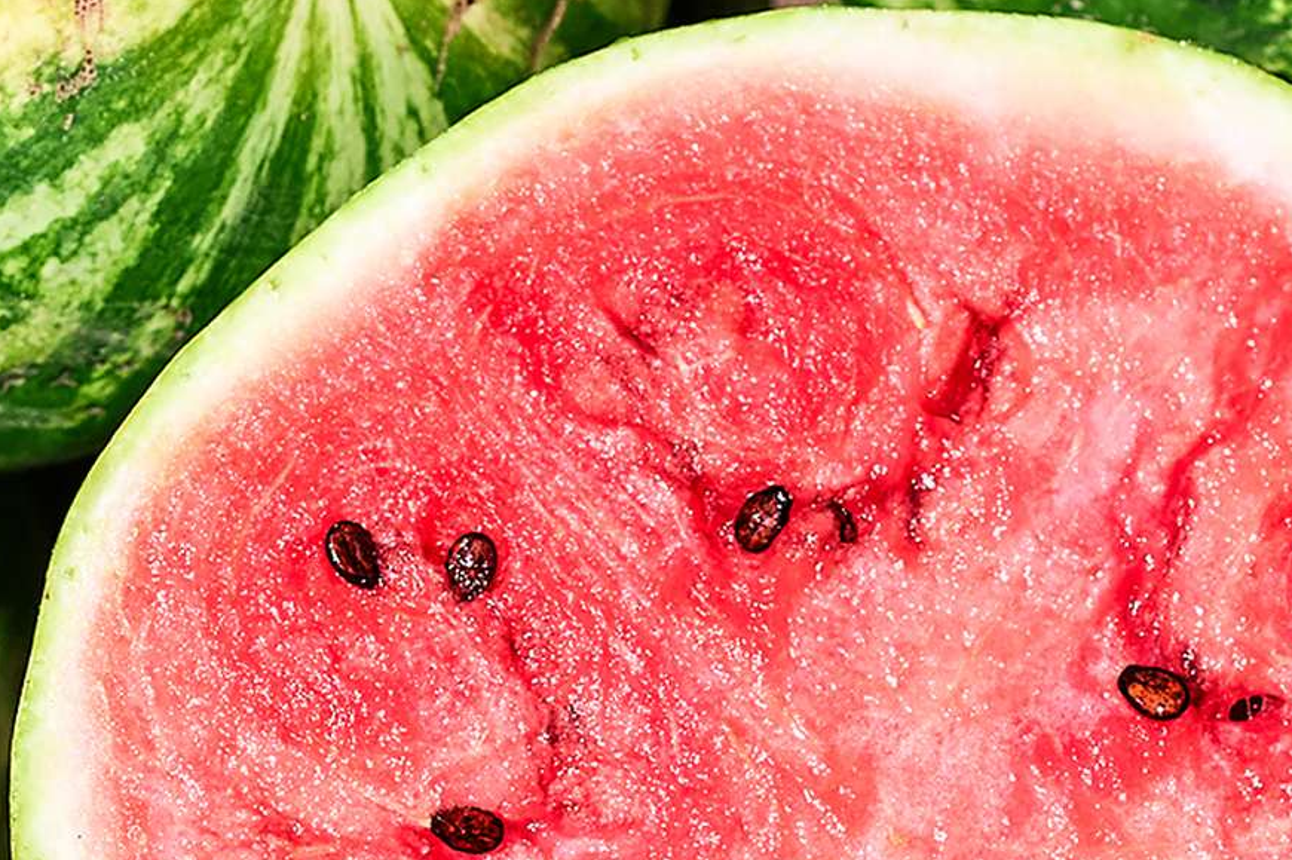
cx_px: 223
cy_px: 1087
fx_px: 10760
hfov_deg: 6.9
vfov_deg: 4.6
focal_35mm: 300
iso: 200
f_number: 3.5
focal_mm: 85
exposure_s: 1/4000
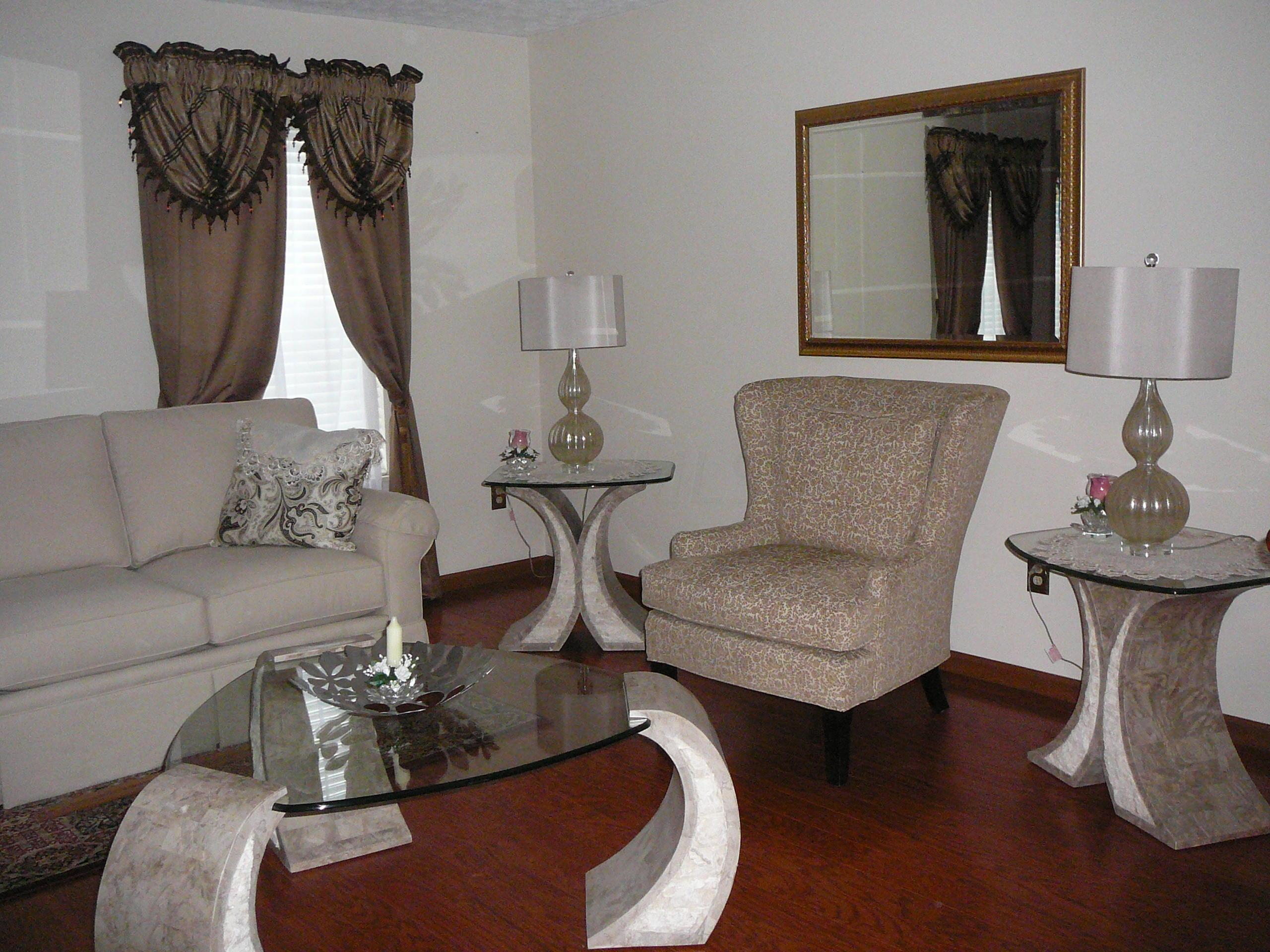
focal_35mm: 35
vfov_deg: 40.7
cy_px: 476
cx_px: 635
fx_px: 1284
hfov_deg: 52.6
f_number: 2.8
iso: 320
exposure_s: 1/30
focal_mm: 5.2
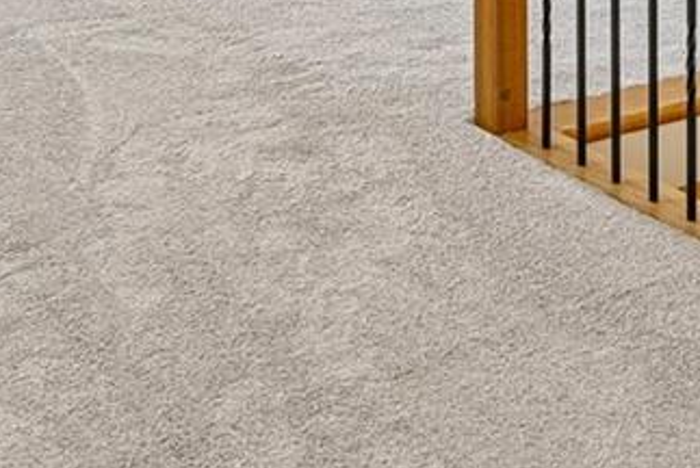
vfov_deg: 12.0
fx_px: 1910
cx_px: 392
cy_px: -547
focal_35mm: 98
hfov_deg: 20.8
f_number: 8
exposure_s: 1/15
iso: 220
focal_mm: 15.5
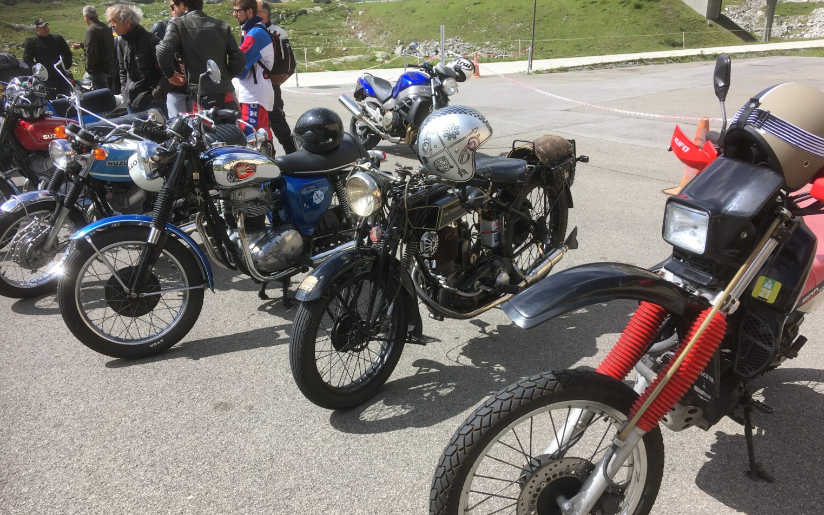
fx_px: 696
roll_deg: +0.1
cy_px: 274
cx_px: 413
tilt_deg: -18.6
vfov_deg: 40.6
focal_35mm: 31
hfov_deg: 61.2
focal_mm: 4.15
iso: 25
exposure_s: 1/999
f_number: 2.2
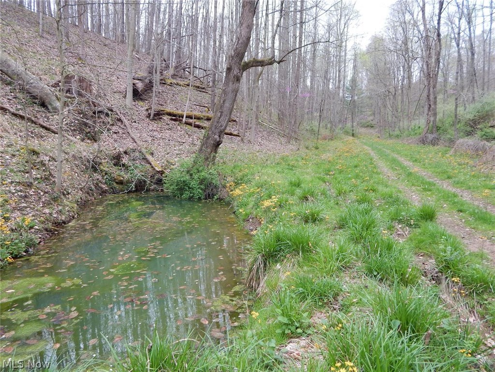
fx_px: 315
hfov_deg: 76.4
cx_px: 248
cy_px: 186
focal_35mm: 22
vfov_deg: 61.1
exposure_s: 1/50
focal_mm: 4
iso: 125
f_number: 3
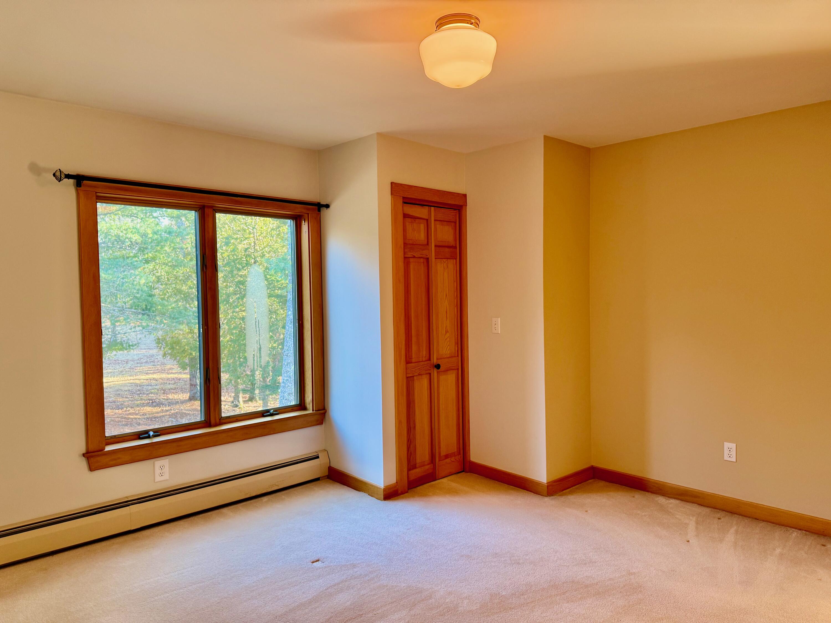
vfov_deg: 56.8
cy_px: 312
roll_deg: +0.4
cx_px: 416
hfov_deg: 71.6
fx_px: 576
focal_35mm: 24
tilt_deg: -1.7
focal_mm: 6.76
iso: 125
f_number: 1.78
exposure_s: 1/60
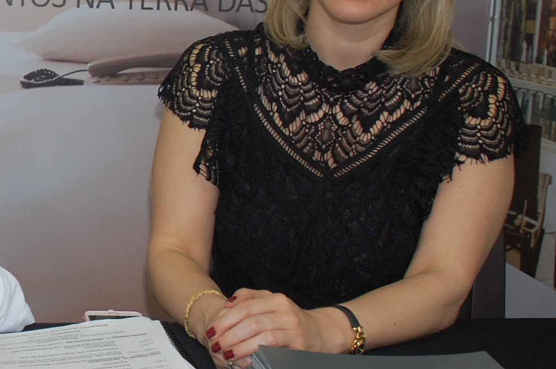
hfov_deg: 22.8
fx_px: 1311
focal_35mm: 85
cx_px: -28
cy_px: 141
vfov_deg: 16.0
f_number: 3.8
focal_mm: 22
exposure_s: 1/60
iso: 400
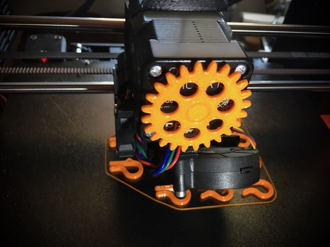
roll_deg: -10.8
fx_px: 276
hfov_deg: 61.7
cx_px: 165
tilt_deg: -42.9
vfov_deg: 48.2
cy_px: 124
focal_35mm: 29
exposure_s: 1/15
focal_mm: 4.15
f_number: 2.2
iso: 50
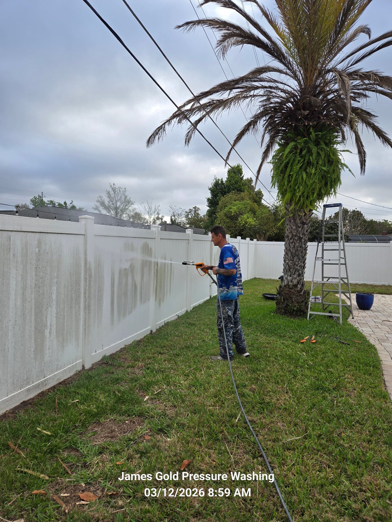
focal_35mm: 23
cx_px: 196
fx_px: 347
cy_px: 261
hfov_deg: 58.9
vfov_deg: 73.9
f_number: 1.8
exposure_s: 1/512
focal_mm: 5.4
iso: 25
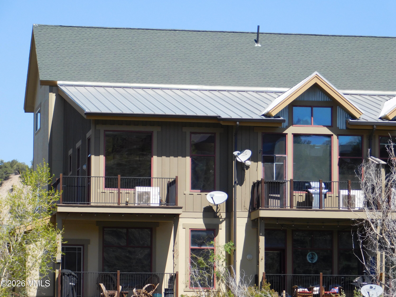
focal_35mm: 202
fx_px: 2311
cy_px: 148
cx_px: 198
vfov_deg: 7.4
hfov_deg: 9.8
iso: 125
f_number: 5.4
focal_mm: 35.9
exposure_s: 1/400
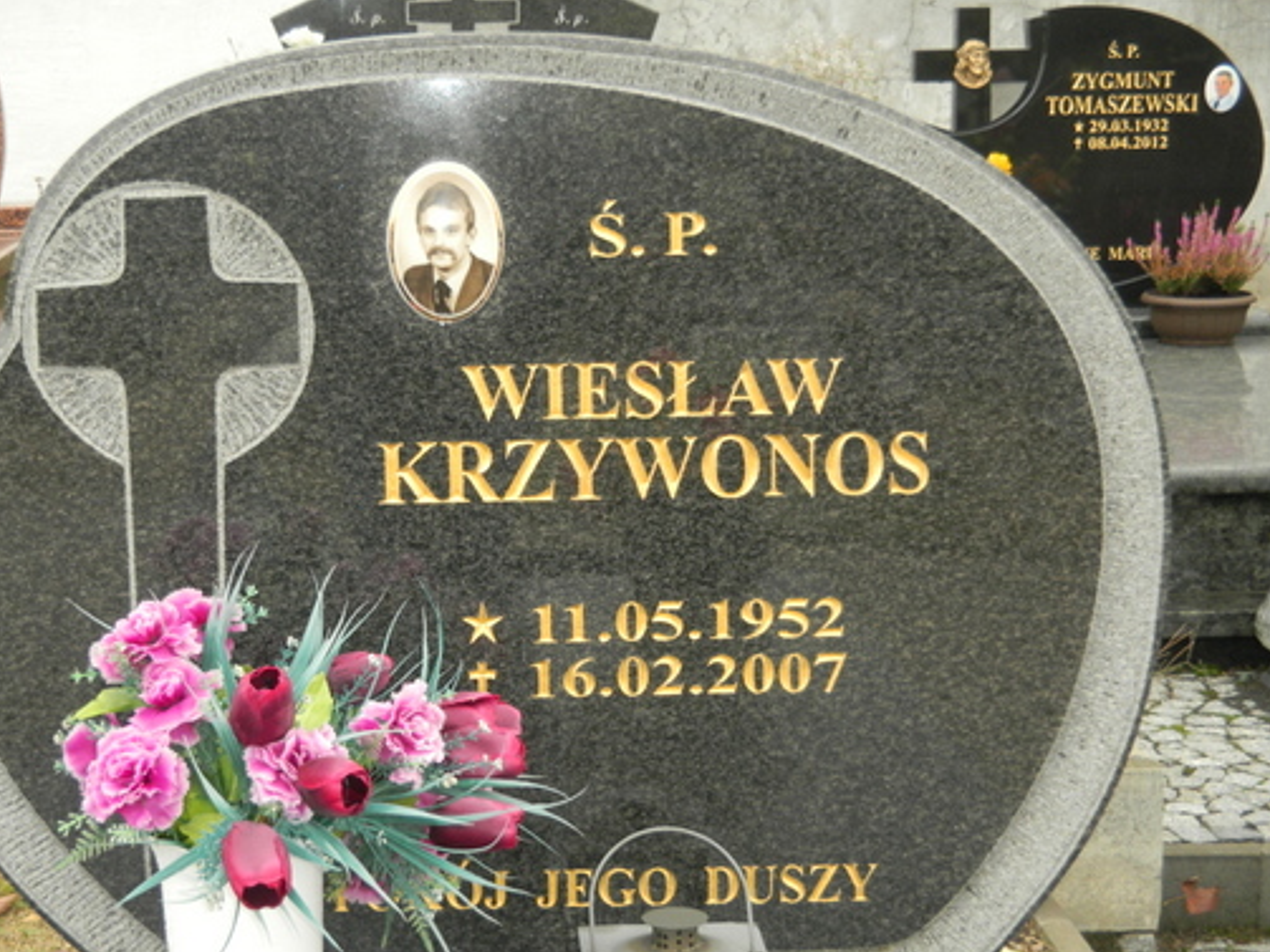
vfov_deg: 21.0
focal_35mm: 70
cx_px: 475
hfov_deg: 27.7
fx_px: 2568
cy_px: 533
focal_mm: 9.9
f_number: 4.2
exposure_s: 1/101
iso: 113
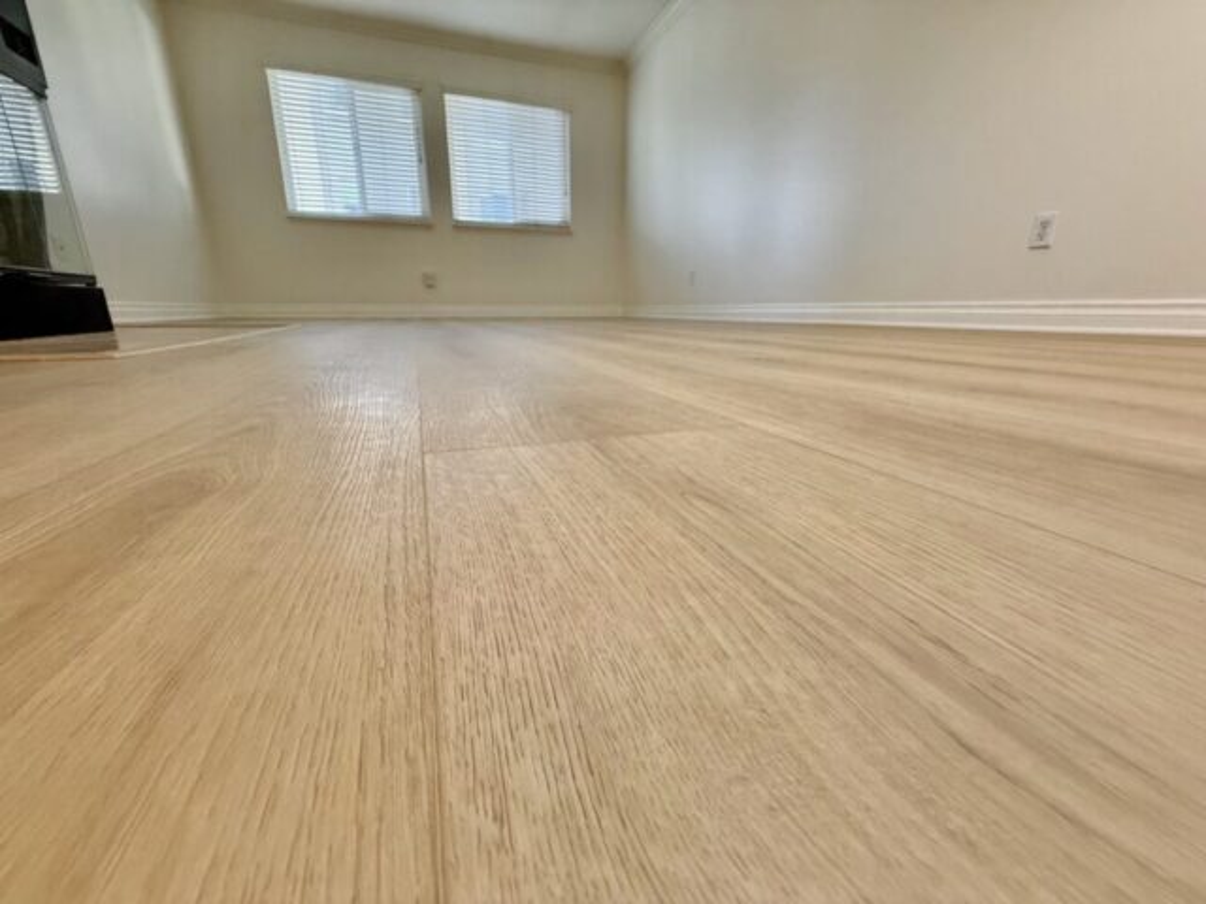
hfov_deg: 102.1
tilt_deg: -15.3
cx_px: 603
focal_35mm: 14
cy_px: 452
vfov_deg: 85.7
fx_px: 488
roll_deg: -0.2
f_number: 2.2
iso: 320
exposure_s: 1/120
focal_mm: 2.22
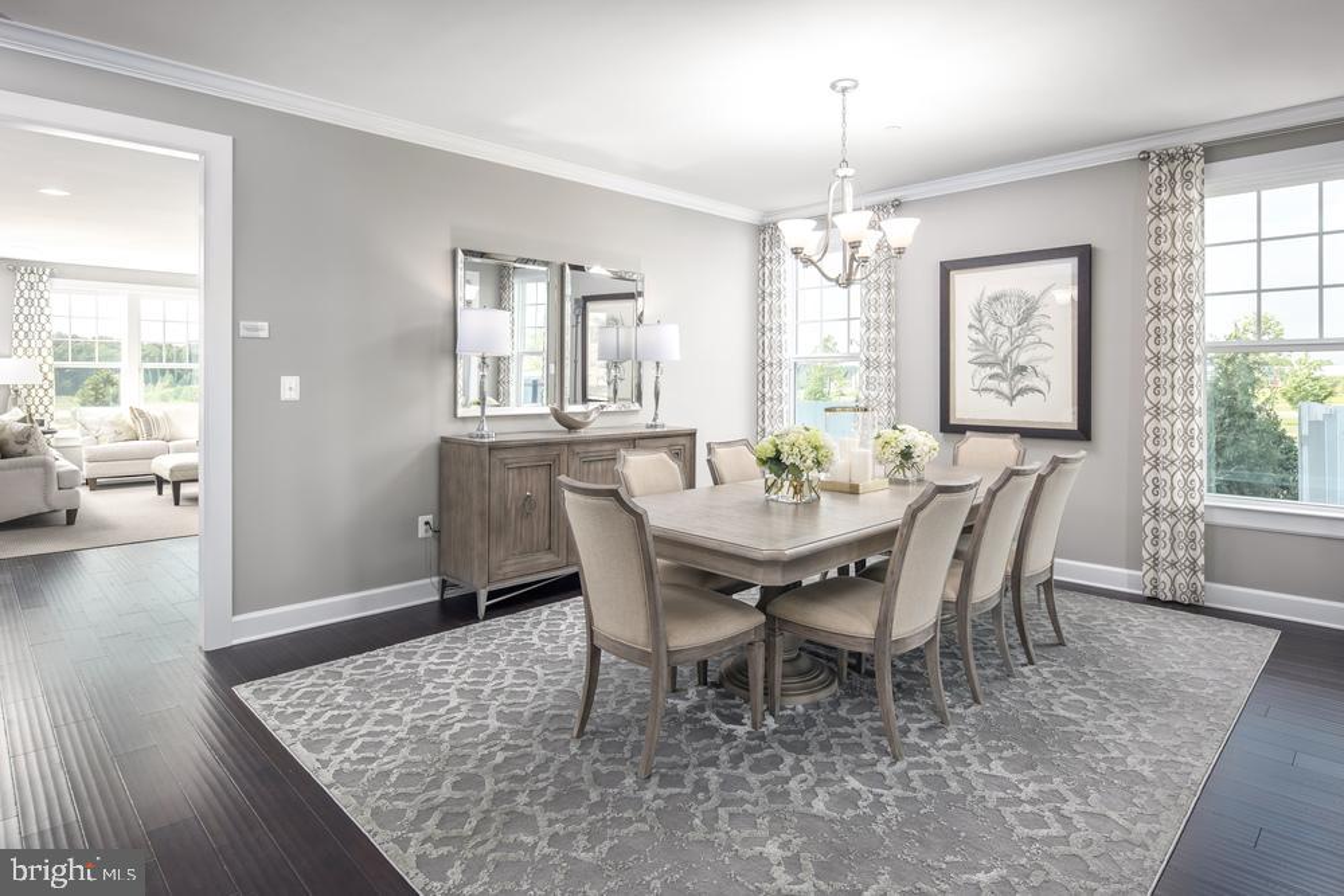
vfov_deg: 64.6
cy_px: 448
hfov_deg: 86.9
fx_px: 709
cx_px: 672
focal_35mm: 19
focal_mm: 19
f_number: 9
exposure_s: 1/250
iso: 320
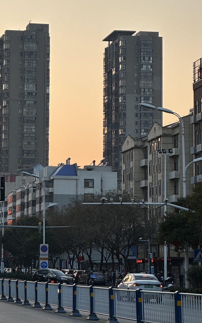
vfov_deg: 15.2
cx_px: 5
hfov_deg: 9.5
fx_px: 1207
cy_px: 104
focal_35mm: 137
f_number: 2.8
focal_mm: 9
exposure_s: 1/217
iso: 32
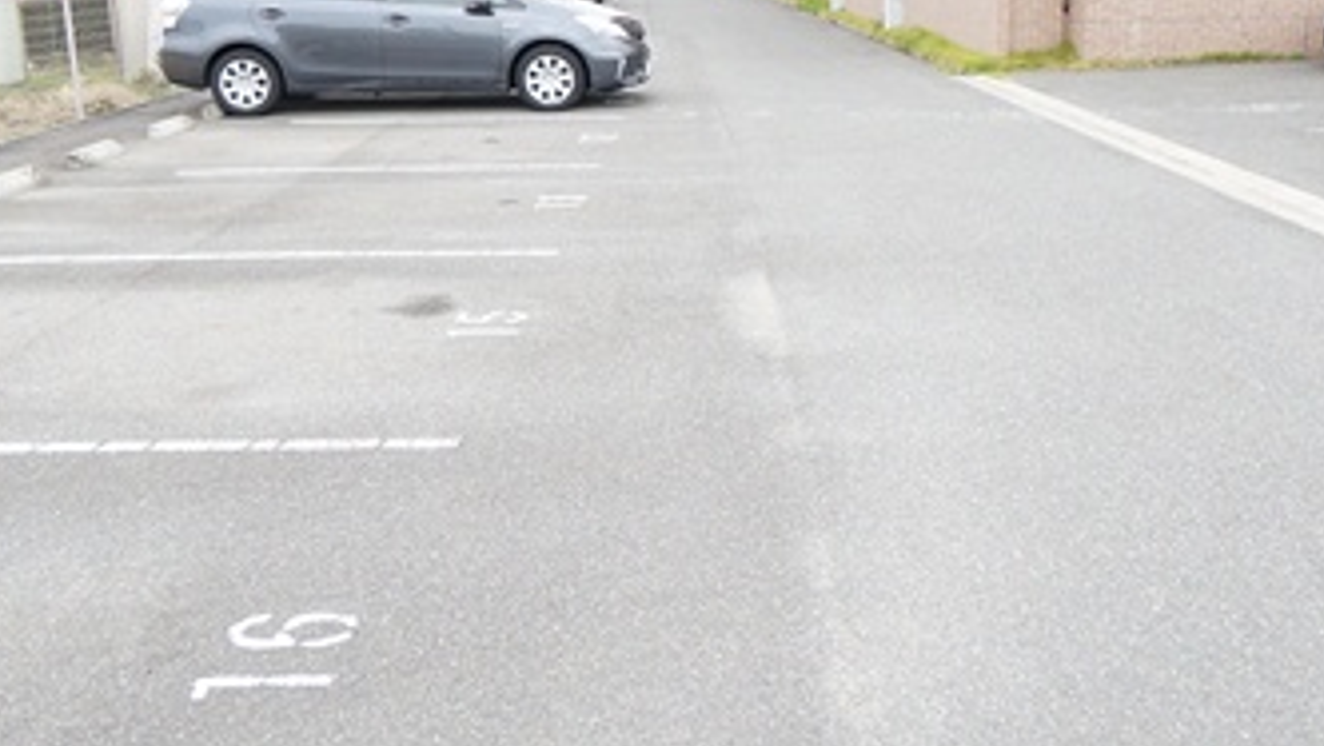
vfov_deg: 34.1
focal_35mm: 34
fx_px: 1194
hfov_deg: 57.8
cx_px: 742
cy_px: 199
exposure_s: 1/80
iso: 100
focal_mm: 10
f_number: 6.3
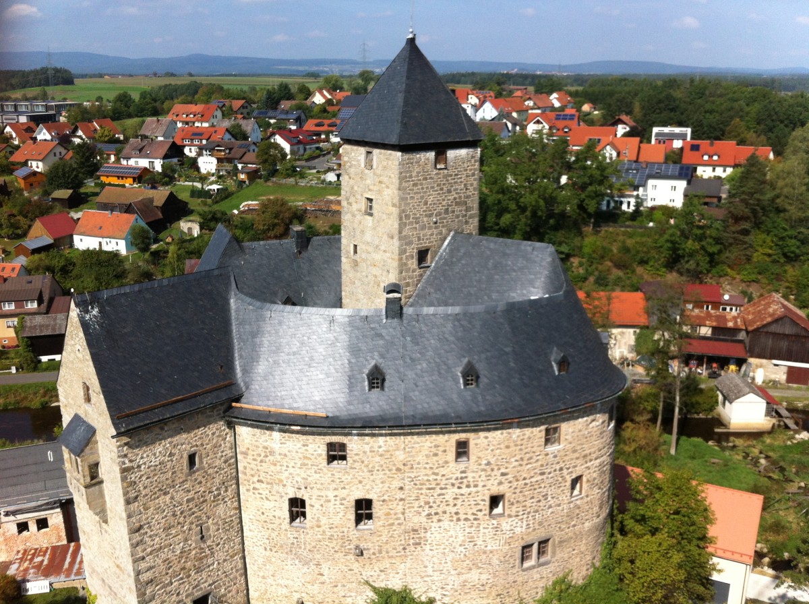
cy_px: 302
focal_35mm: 35
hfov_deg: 52.7
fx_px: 817
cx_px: 404
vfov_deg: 40.6
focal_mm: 3.85
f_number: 2.8
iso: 80
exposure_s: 1/1508
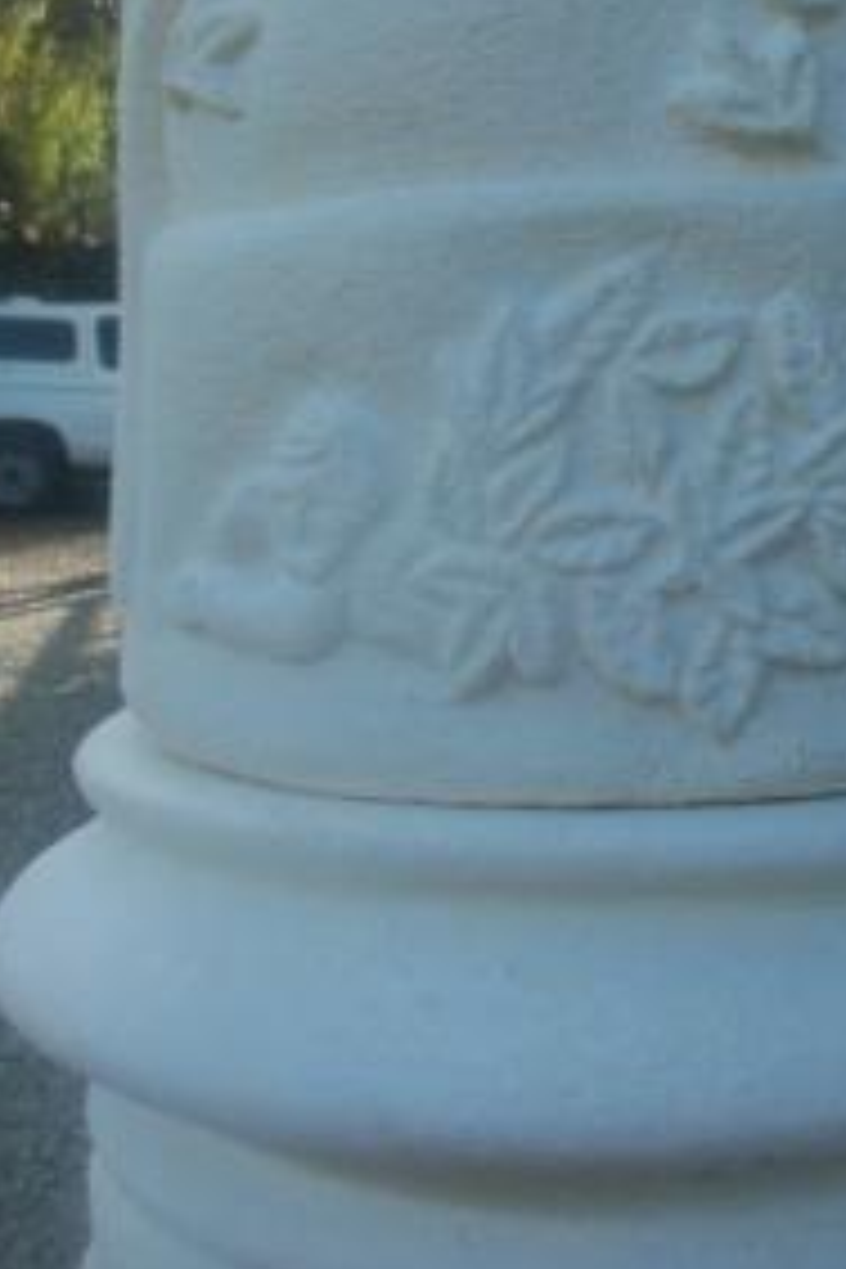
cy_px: 270
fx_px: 1692
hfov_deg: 27.4
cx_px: 702
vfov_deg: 39.6
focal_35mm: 48
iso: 80
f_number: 3.4
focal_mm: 5.2
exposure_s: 1/200
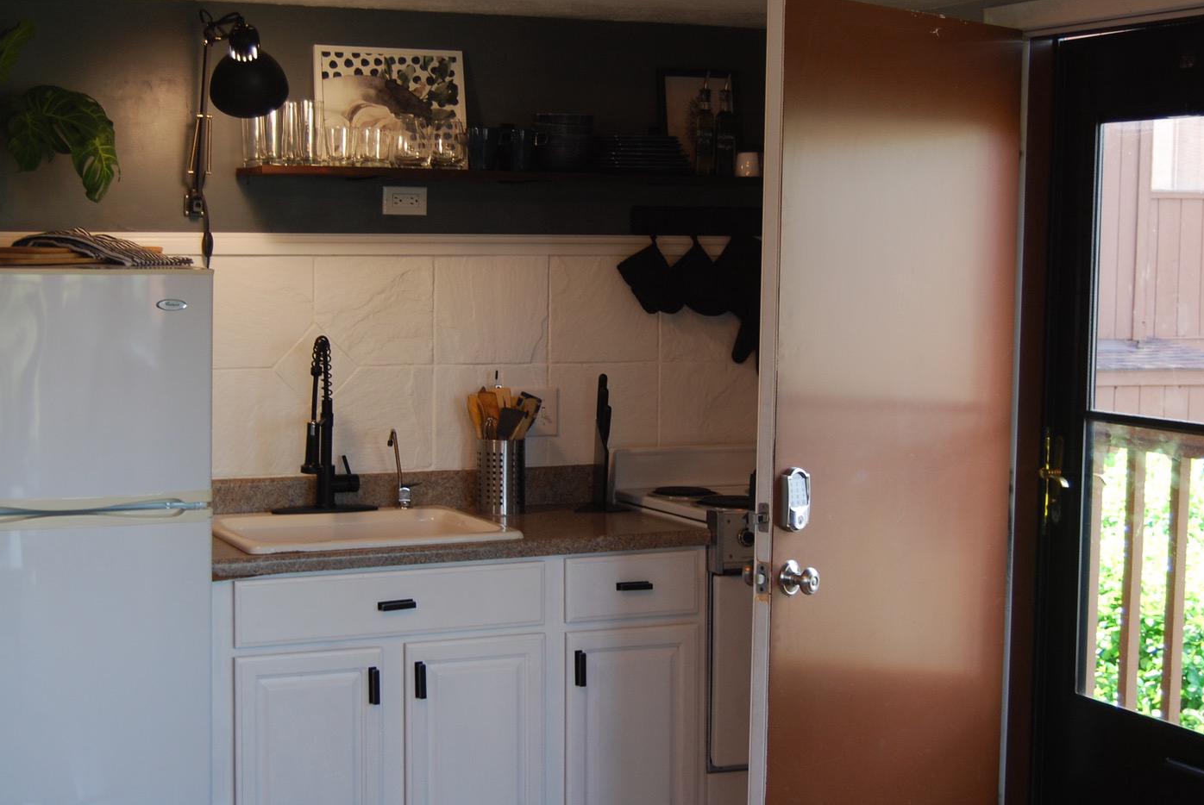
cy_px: 382
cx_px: 580
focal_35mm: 66
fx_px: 2210
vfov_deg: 20.7
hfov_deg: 30.5
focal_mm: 30
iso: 200
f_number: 4.2
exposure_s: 1/40
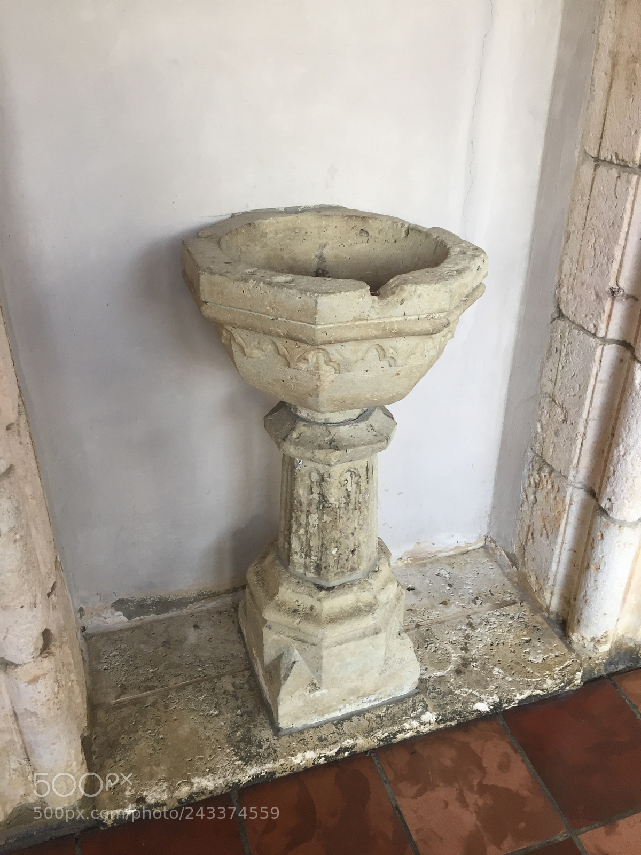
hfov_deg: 48.2
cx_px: 320
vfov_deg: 61.7
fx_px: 716
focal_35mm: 29
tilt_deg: -30.3
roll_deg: +0.3
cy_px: 428
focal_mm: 4.15
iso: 32
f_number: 2.2
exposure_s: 1/30
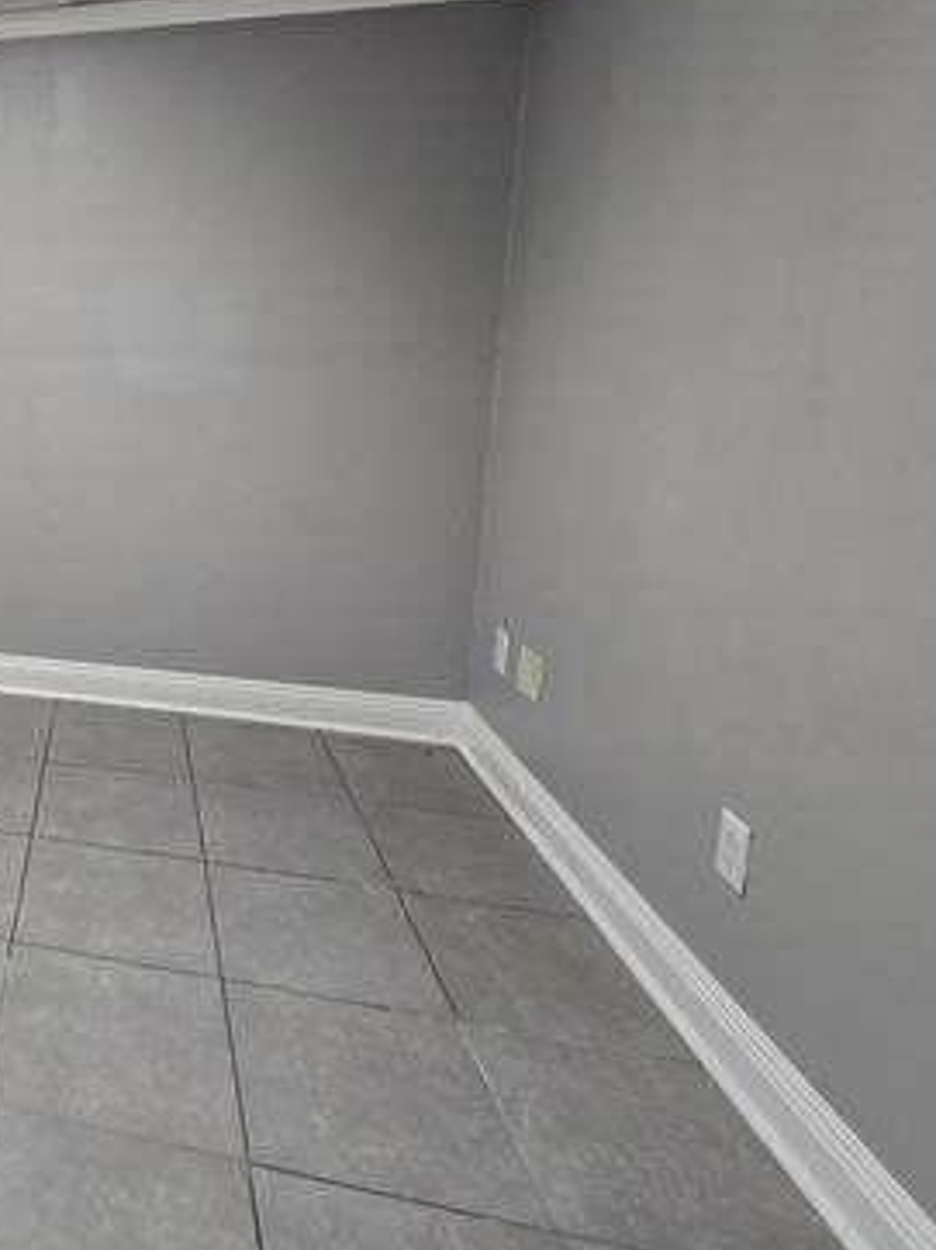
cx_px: -135
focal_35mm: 23
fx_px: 830
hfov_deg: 43.0
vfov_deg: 72.5
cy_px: 452
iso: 125
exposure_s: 1/63
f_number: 2.2
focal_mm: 2.2
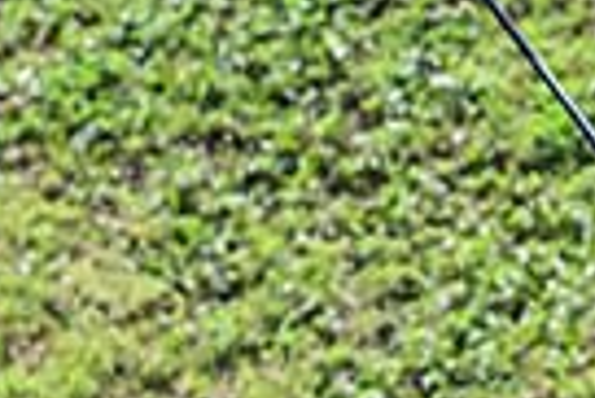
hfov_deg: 2.6
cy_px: 520
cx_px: 1474
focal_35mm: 775
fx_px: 12823
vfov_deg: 1.8
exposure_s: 1/10000
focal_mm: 110
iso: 720
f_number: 2.8
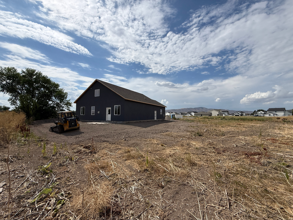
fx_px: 119
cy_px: 110
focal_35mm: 14
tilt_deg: +3.1
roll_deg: -0.8
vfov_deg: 85.7
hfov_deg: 102.1
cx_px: 146
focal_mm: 2.22
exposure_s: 1/4762
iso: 50
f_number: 2.2
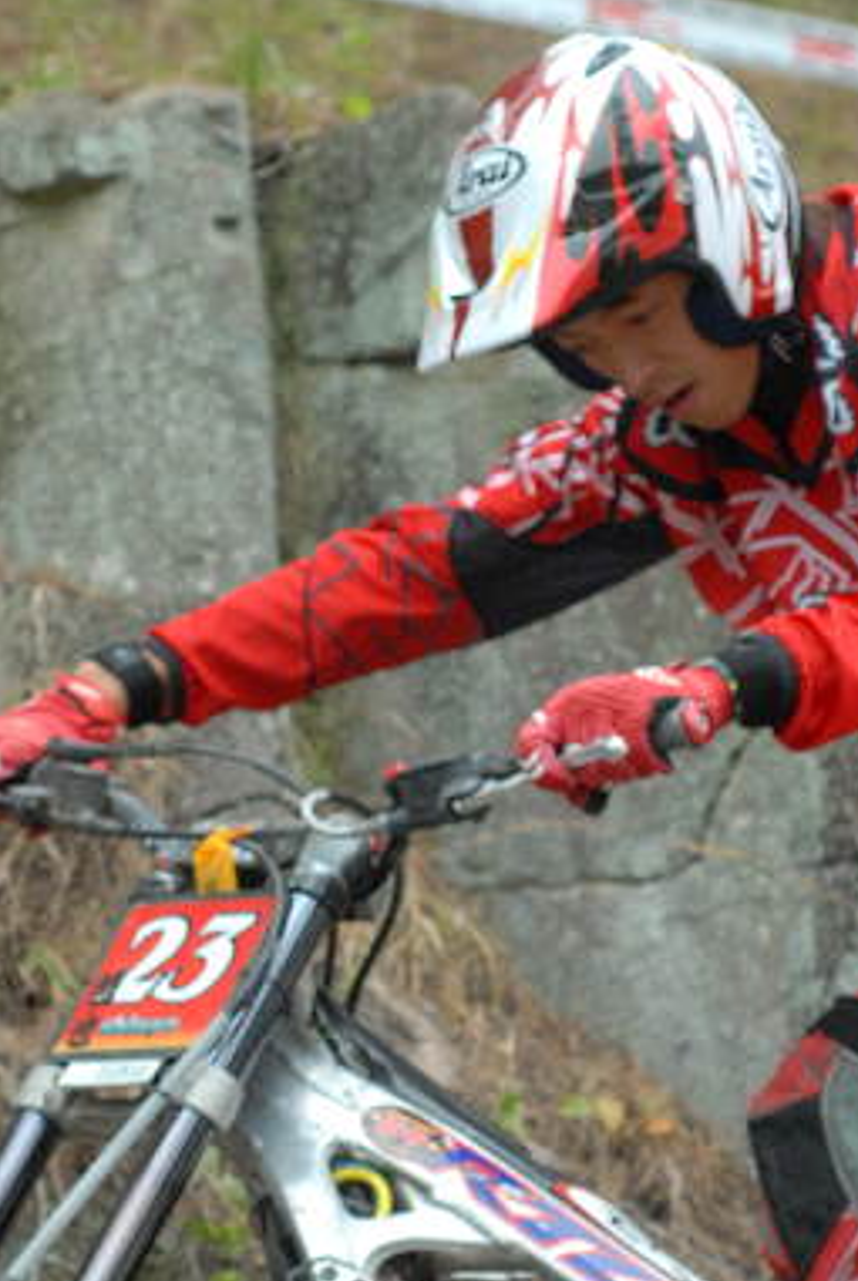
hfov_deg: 7.5
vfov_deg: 11.2
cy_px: 799
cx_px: 394
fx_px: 6524
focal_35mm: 183
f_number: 4.8
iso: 400
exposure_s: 1/350
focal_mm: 50
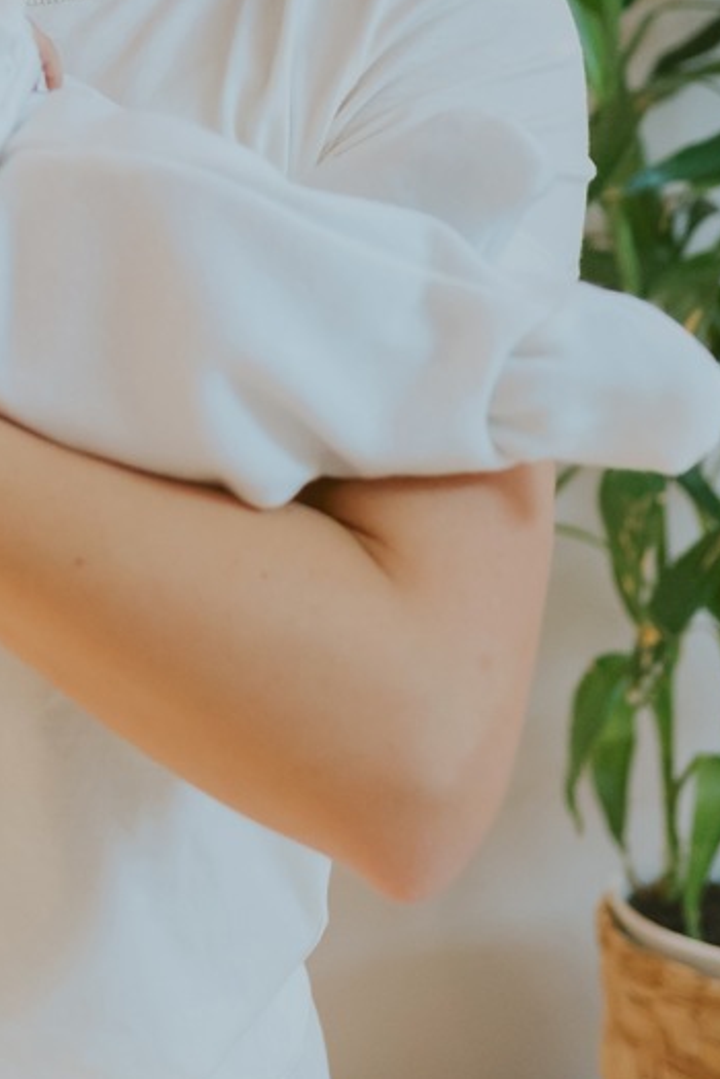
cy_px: 64
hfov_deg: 11.2
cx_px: -160
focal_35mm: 120
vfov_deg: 16.8
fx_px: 3600
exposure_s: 1/320
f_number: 2.2
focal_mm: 35
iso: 1600
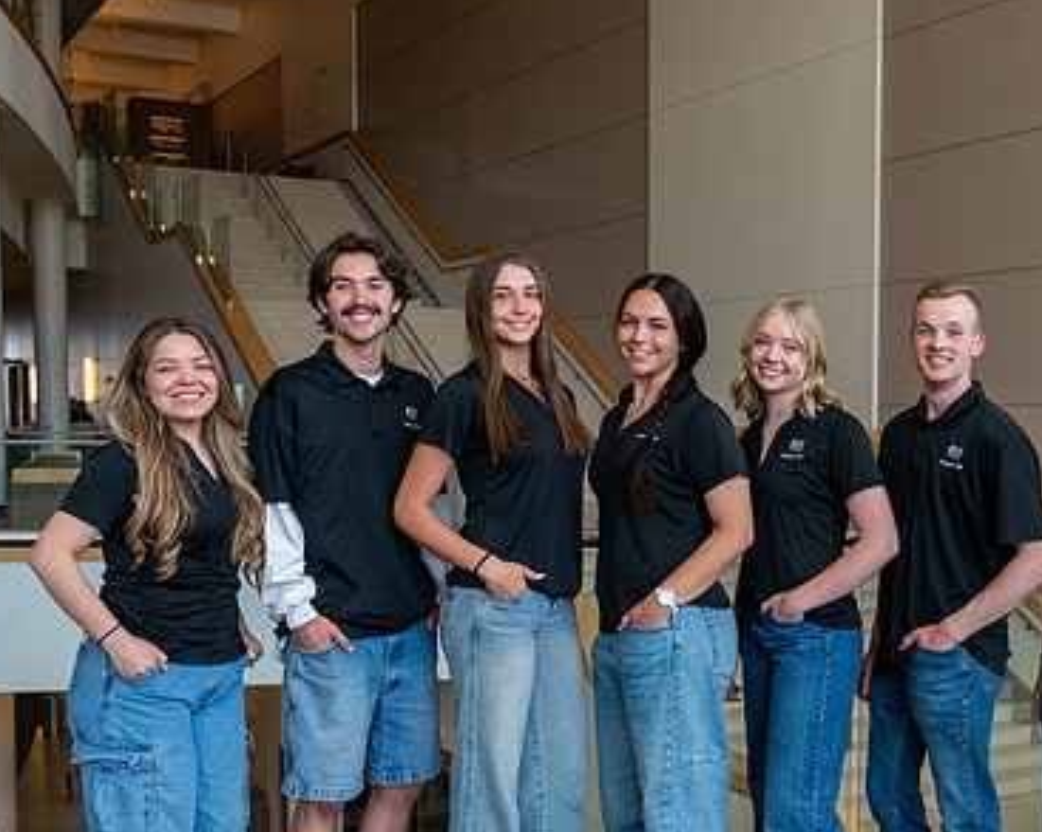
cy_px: 516
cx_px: 755
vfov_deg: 30.7
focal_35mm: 49
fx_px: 1510
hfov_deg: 37.3
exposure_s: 1/200
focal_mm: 26.5
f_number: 4
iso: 320
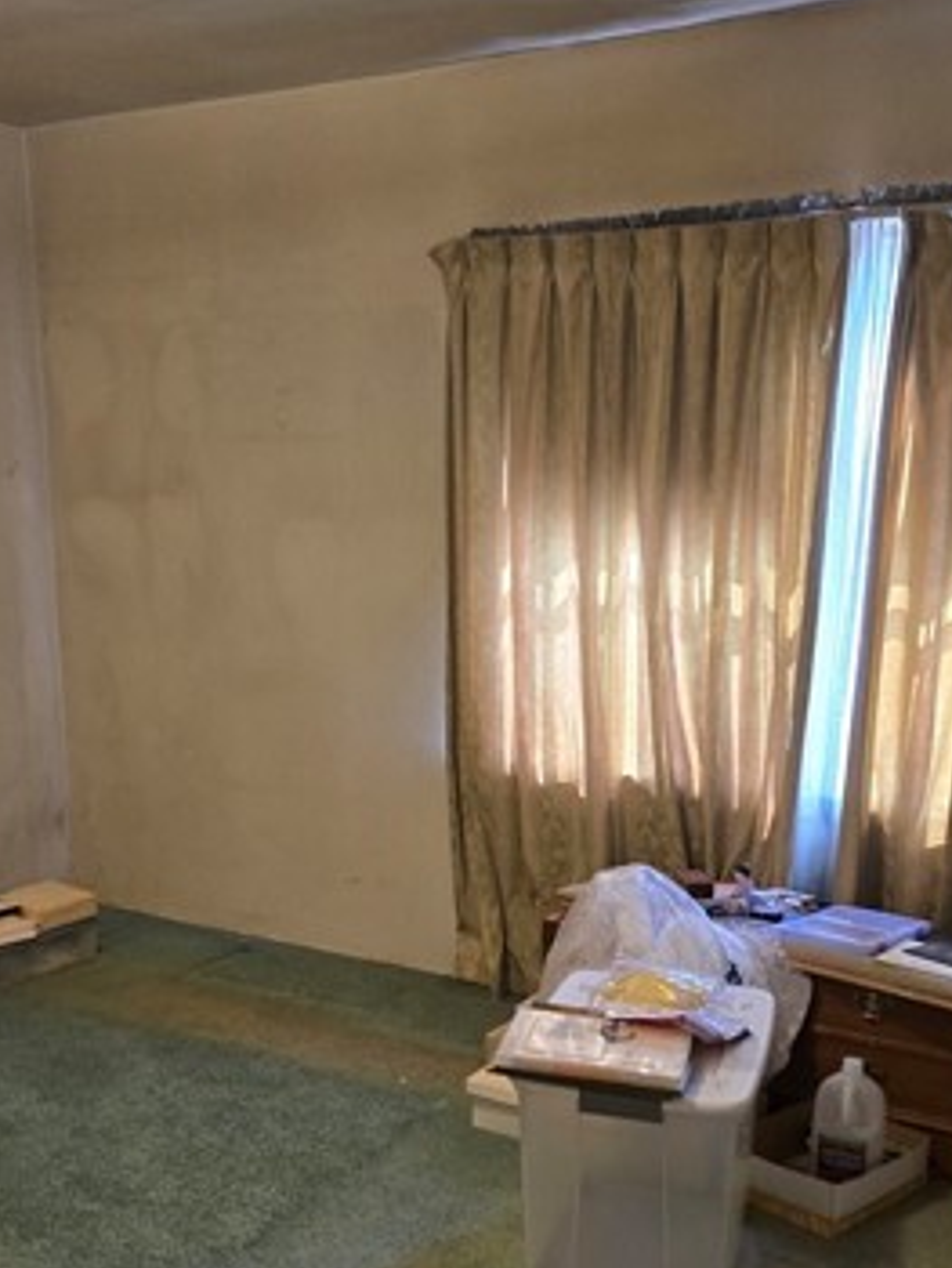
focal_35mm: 42
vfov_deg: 44.3
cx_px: 362
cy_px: 808
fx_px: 1538
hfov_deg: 34.2
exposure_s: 1/120
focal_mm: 6.3
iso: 800
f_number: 1.7
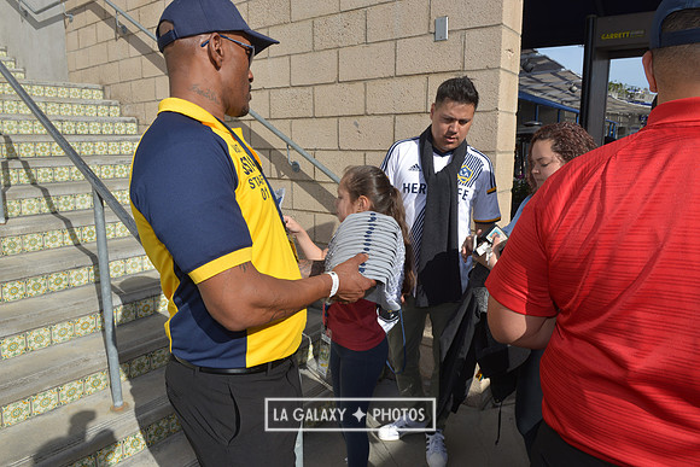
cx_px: 350
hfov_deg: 73.7
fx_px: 467
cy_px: 234
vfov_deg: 53.2
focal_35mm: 24
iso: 200
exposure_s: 1/250
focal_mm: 24
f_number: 13
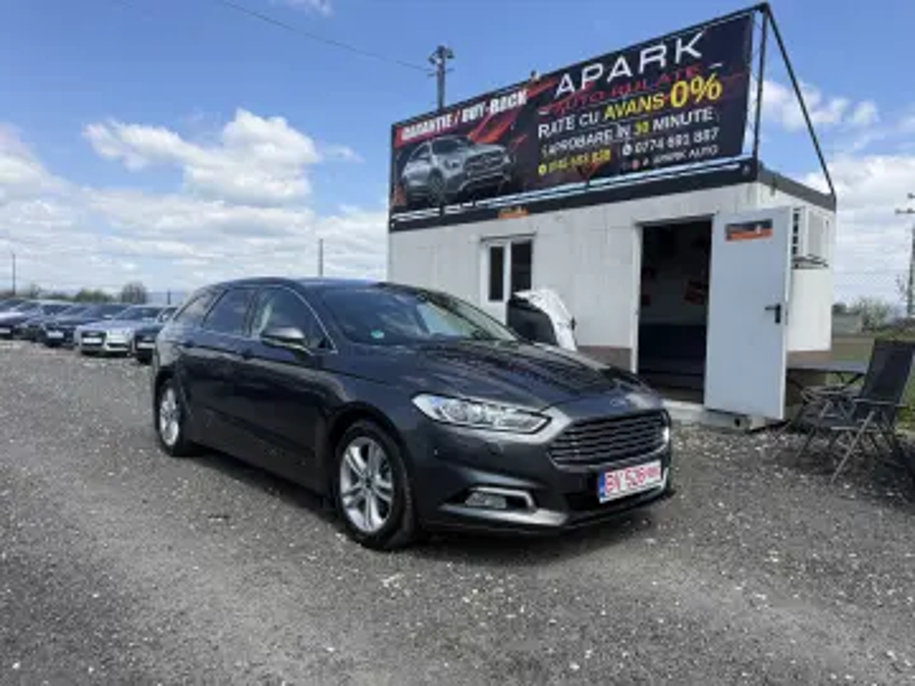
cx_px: 458
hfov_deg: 71.6
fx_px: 634
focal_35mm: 24
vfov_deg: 56.8
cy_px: 343
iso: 80
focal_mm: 6.76
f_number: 1.78
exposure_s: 1/2370
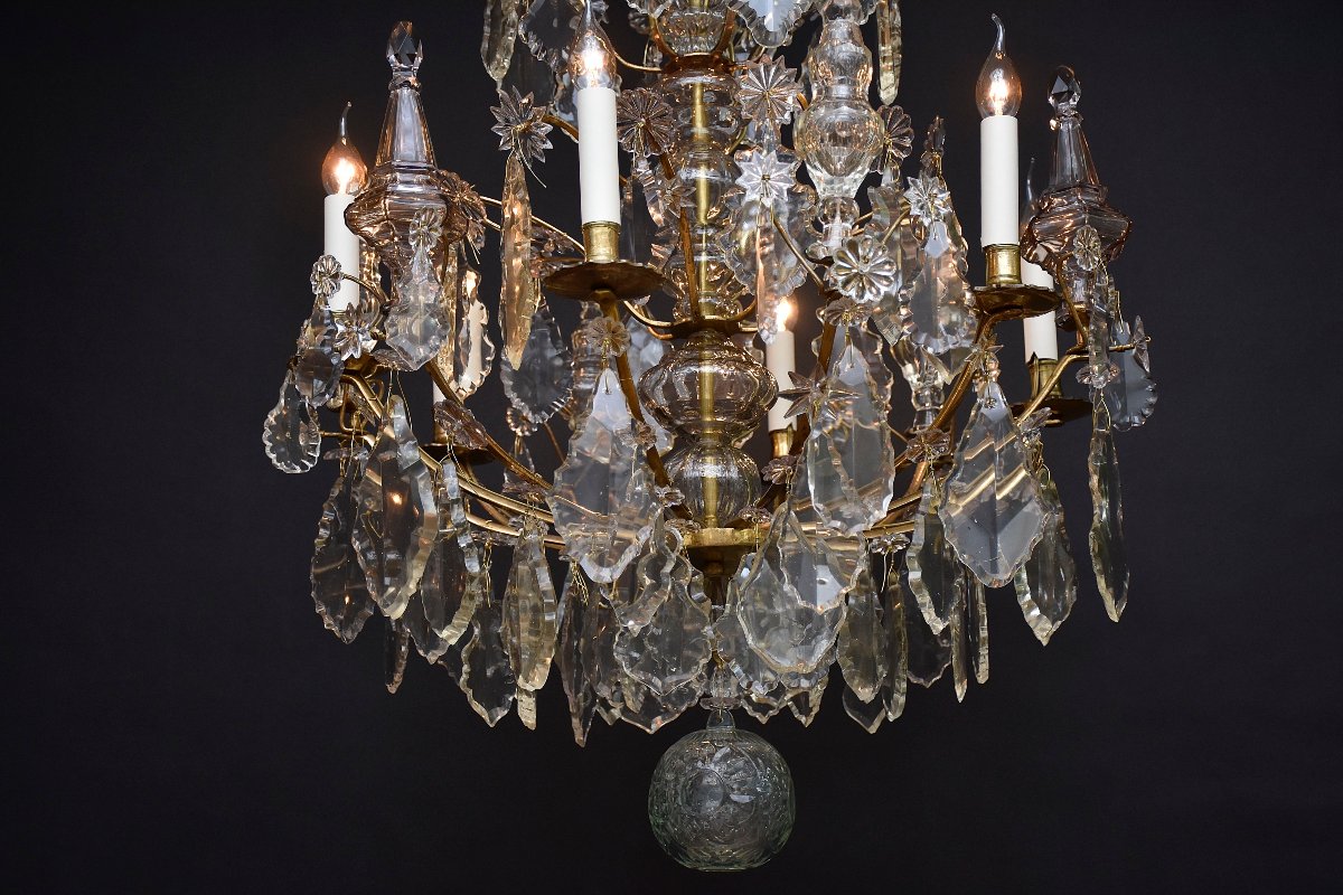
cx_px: 672
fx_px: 2238
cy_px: 448
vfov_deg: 22.6
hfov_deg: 33.4
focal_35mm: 60
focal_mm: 40
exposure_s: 1/160
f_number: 4.5
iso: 640
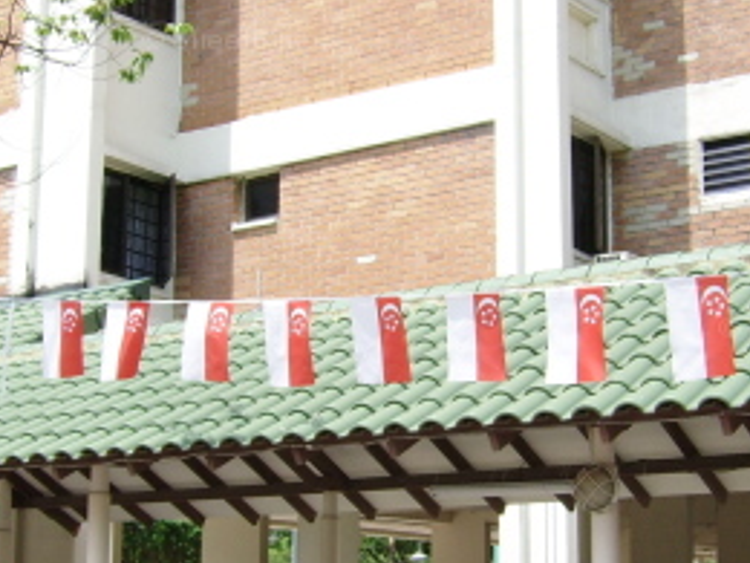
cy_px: 332
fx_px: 1603
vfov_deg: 19.9
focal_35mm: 74
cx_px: 358
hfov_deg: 26.3
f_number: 5.8
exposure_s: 1/272
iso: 50
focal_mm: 5.95
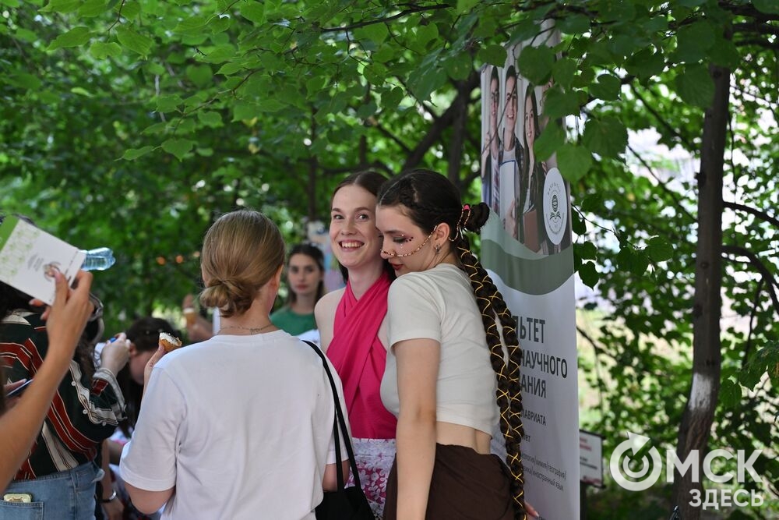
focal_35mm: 50
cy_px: 260
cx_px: 390
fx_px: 1082
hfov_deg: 39.6
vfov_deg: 27.0
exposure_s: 1/250
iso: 640
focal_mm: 50
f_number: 2.8
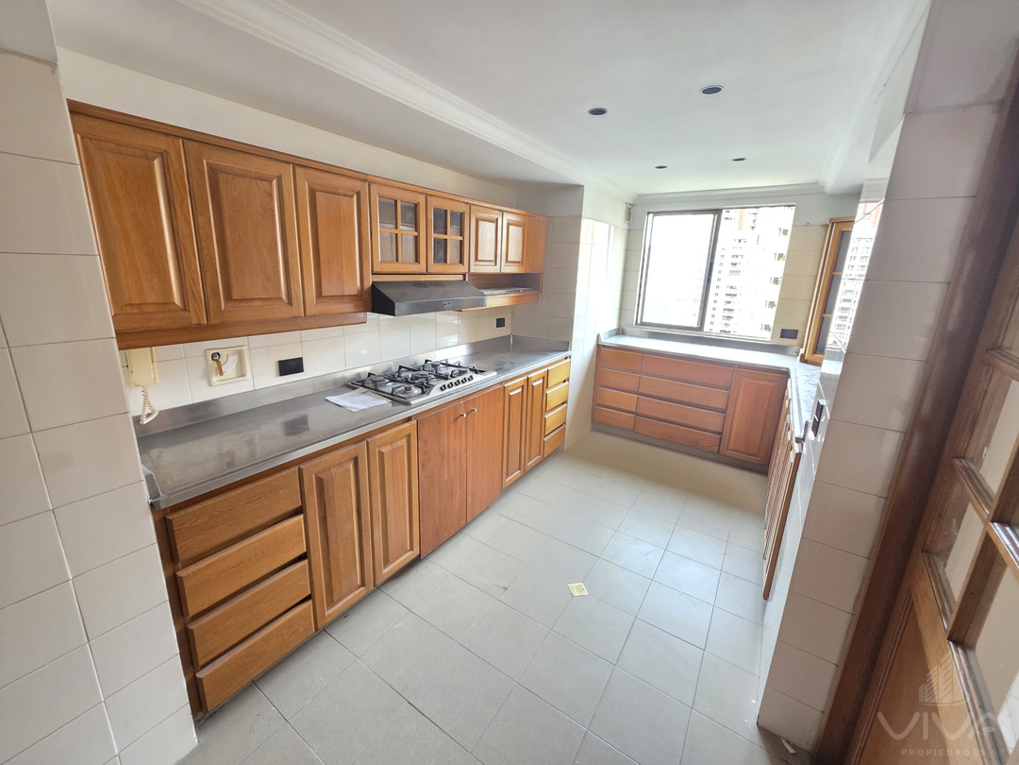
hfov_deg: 106.2
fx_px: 383
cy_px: 382
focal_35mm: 13
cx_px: 510
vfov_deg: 89.9
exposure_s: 1/60
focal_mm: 2.2
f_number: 1.9
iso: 250
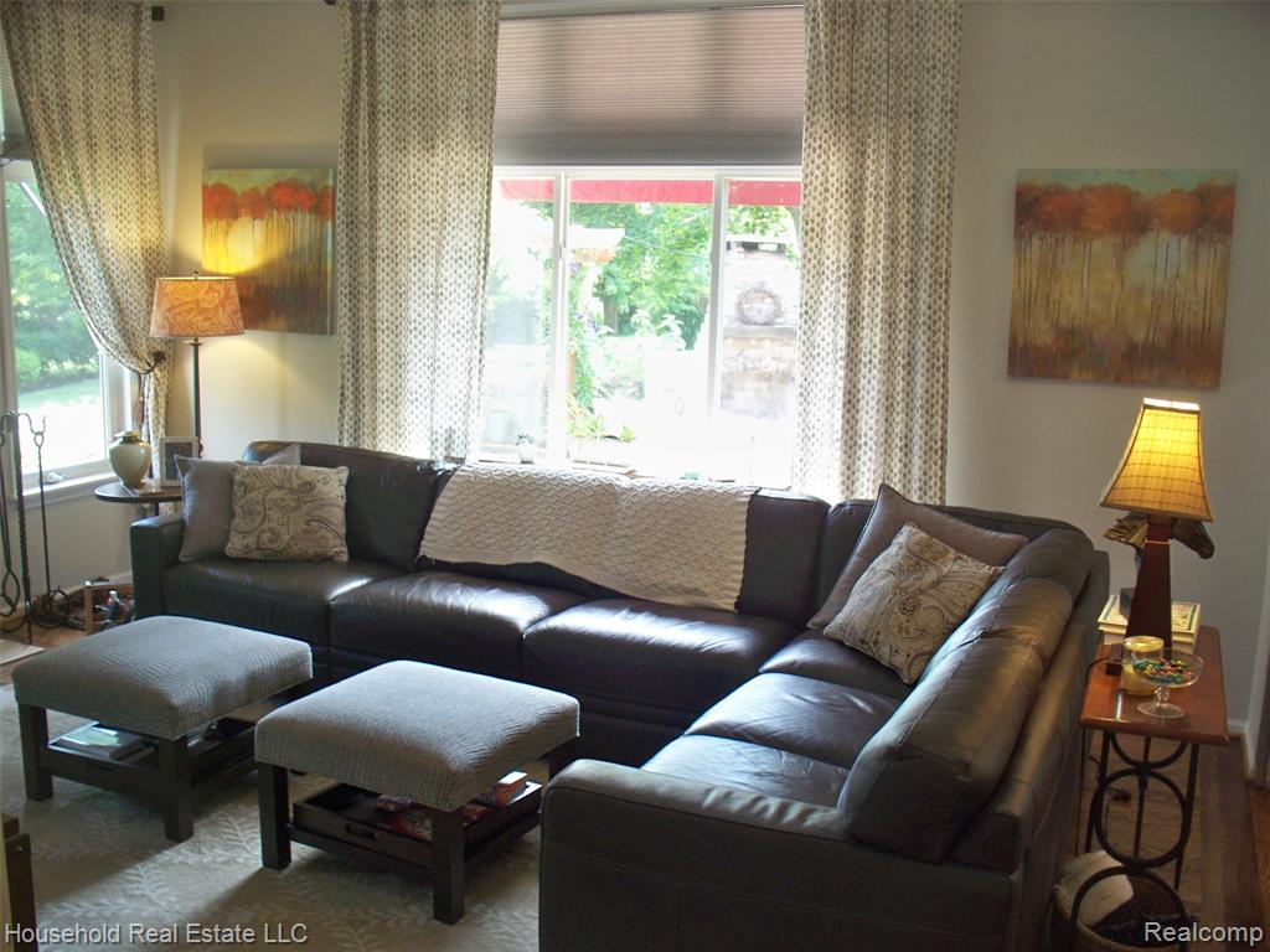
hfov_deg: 52.6
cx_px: 635
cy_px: 476
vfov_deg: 40.7
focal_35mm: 35
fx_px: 1284
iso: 125
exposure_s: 1/30
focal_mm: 7.54
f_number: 2.8
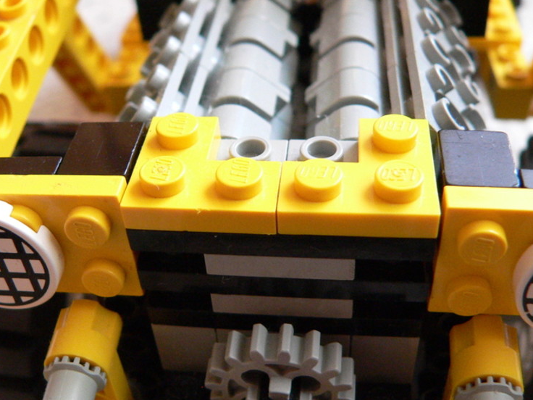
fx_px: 677
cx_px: 236
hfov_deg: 42.9
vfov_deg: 32.8
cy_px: 224
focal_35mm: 44
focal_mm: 6
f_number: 3.3
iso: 400
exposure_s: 1/100
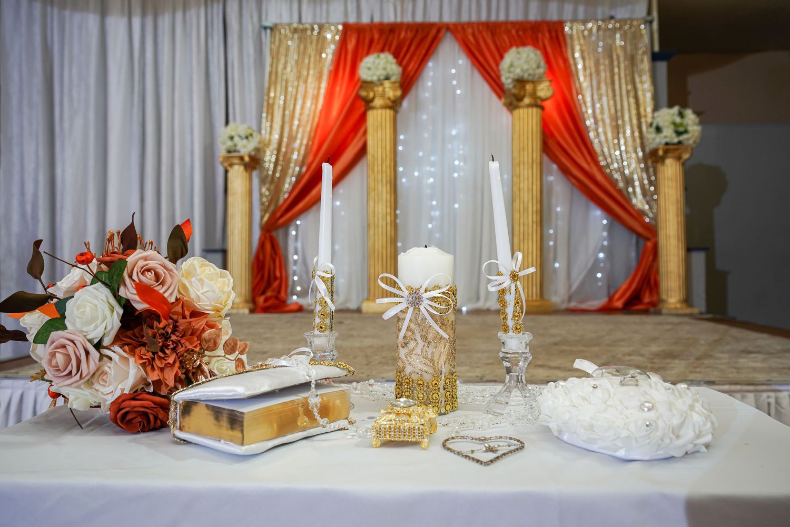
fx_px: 615
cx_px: 395
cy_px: 264
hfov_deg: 65.5
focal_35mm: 28
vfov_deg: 46.4
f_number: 4.5
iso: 500
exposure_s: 1/125
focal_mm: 28
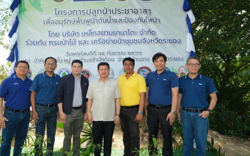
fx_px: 143
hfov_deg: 81.5
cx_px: 103
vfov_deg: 57.3
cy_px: 75
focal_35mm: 21
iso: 160
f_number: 5.6
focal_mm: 11.5
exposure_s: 1/160
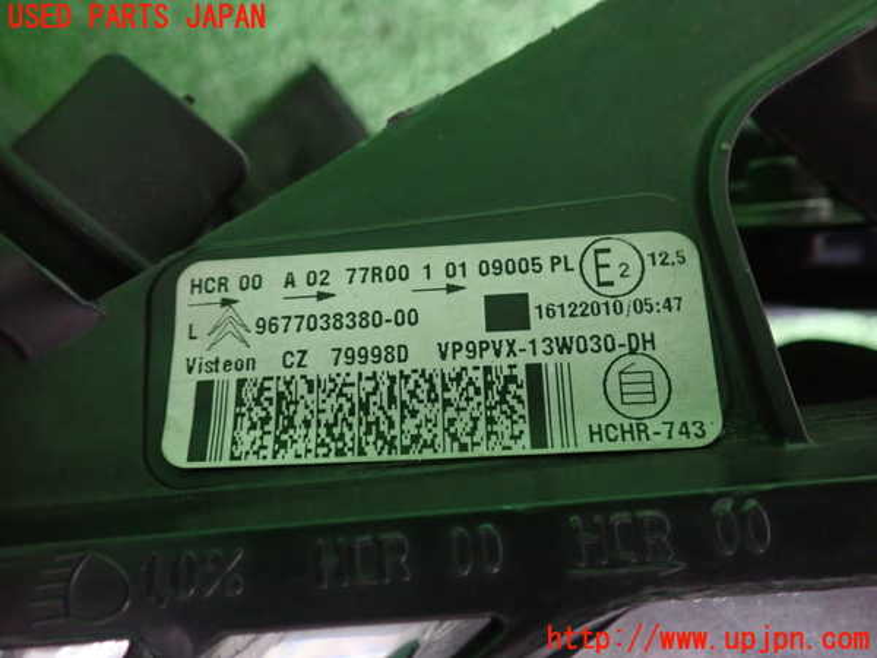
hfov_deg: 60.0
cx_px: 438
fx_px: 760
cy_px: 329
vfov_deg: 46.8
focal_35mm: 30
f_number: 2.3
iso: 800
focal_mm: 5.4
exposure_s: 1/30
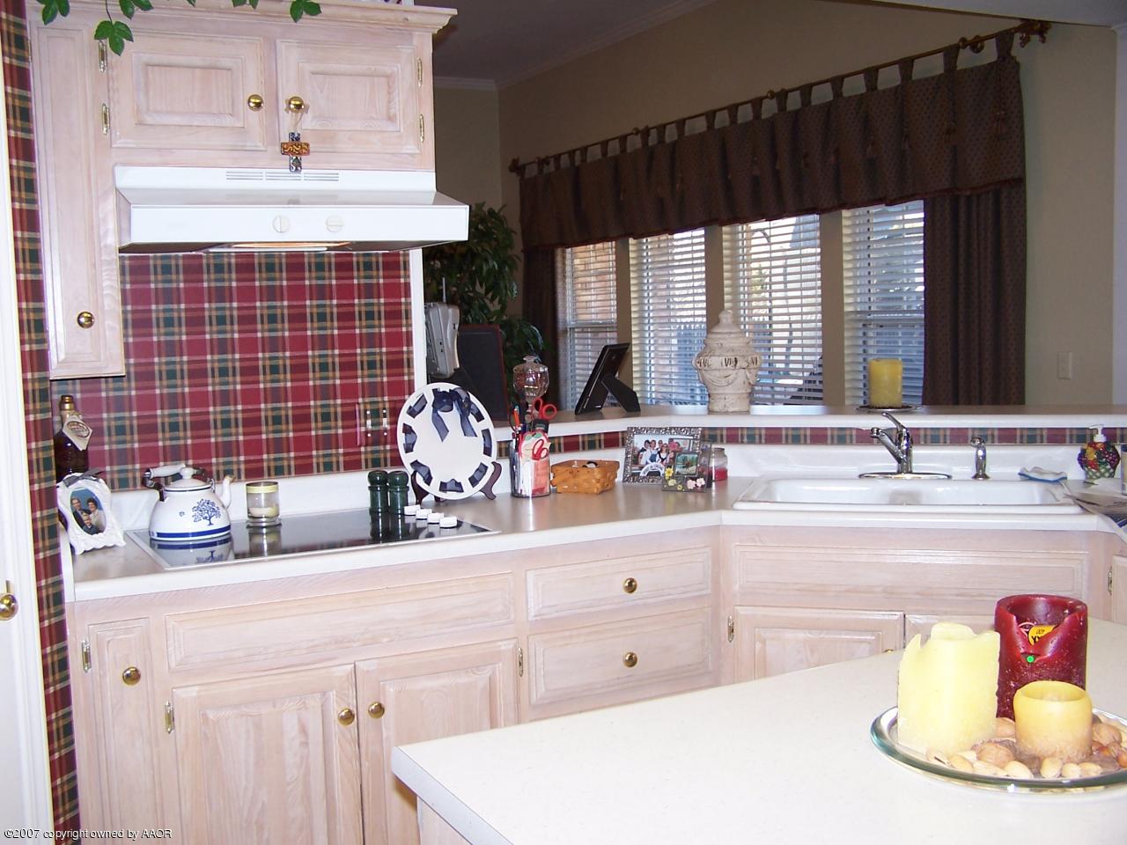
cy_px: 422
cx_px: 564
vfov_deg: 37.7
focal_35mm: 38
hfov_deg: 49.0
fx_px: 1237
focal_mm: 6.3
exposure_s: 1/45
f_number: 2.8
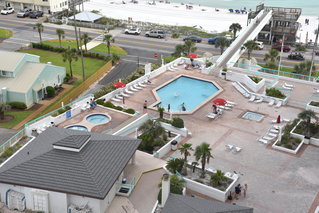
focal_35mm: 50
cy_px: 106
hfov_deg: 39.6
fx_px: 443
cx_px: 160
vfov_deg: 27.0
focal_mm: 50
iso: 200
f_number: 9
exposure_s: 1/320
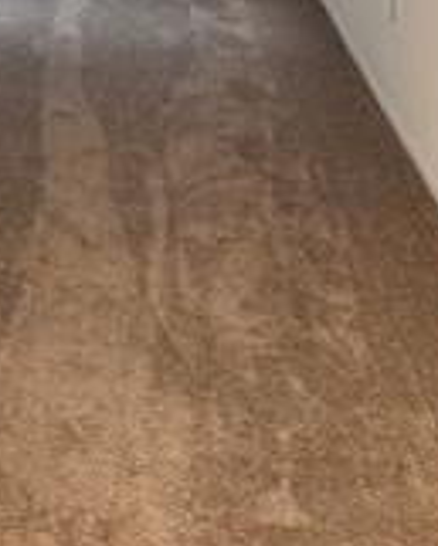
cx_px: -217
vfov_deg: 19.3
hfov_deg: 15.3
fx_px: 1506
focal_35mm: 93
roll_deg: -0.4
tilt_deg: -7.6
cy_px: -119
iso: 160
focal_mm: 6.76
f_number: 1.78
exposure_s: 1/217
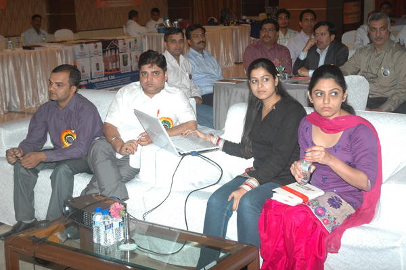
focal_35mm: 57
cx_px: 203
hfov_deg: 35.1
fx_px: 642
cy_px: 135
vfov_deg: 23.7
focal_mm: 38
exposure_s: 1/60
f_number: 4.5
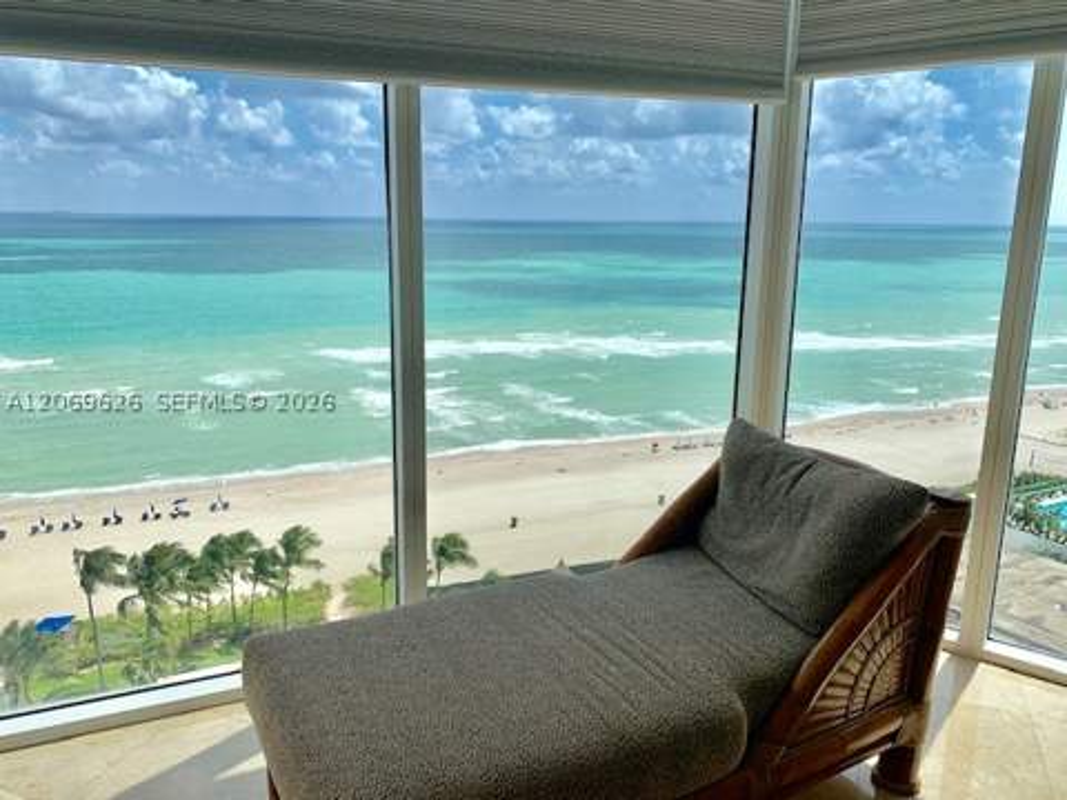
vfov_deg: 53.1
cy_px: 400
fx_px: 801
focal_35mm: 26
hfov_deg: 67.3
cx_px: 534
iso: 25
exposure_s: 1/1043
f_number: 1.8
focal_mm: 4.25
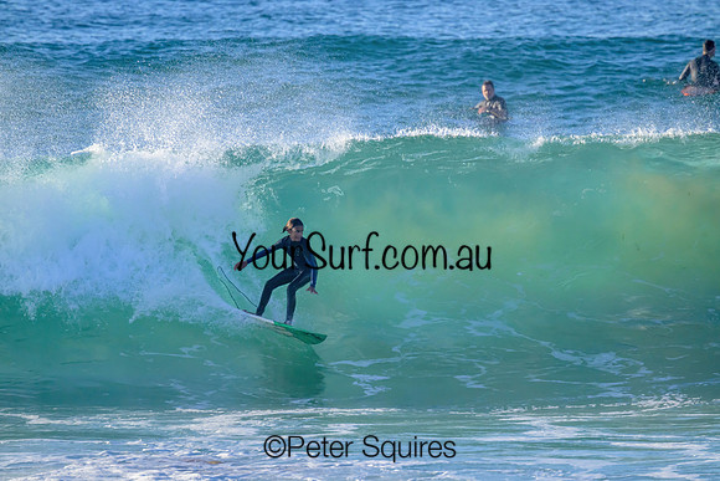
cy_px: 240
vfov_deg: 2.0
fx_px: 14003
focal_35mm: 700
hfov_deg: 2.9
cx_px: 360
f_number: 11
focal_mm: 700
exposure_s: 1/2000
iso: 2000
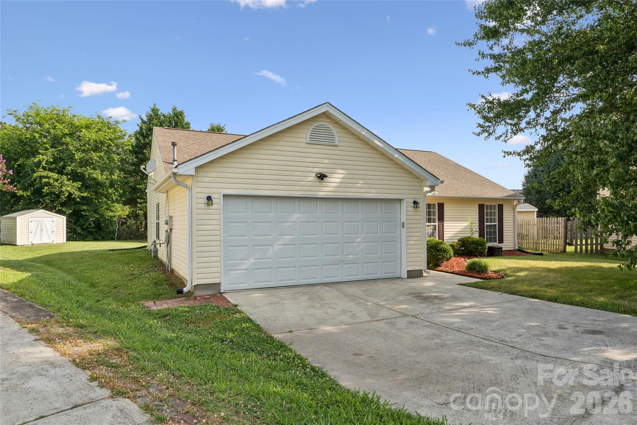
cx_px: 318
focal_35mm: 24
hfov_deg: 73.7
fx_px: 425
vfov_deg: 53.1
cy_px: 212
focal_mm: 24
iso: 100
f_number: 22
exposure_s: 1/10
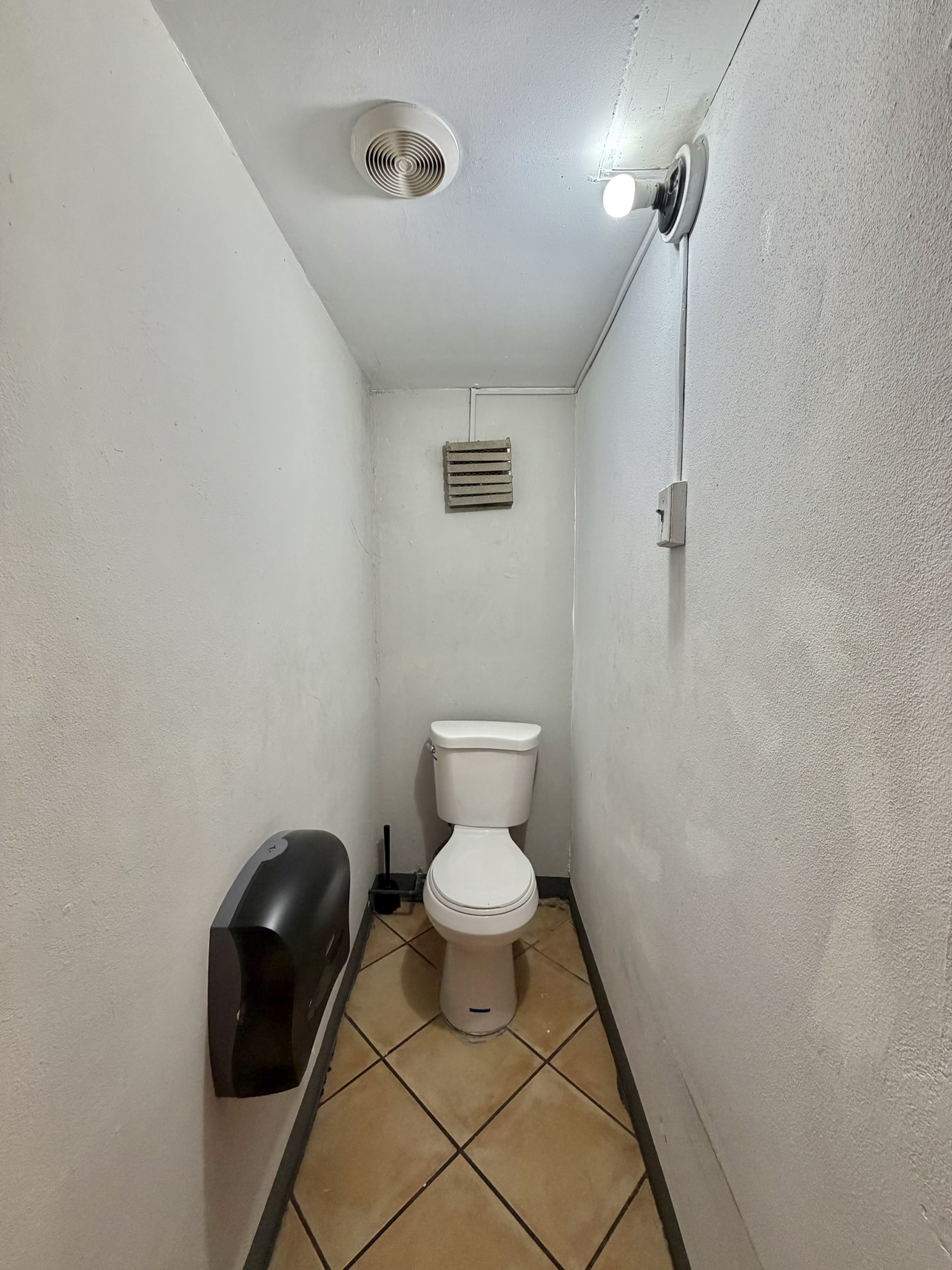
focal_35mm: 14
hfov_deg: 85.7
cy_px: 635
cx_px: 476
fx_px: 513
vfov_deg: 102.1
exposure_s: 1/120
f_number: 2.2
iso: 200
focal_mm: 2.22
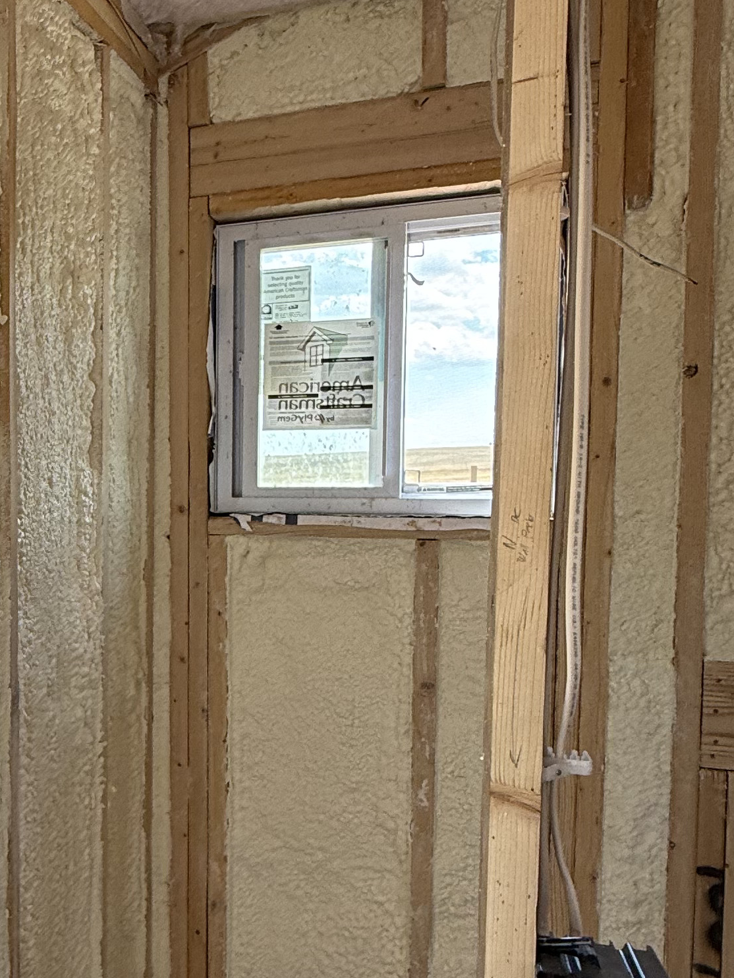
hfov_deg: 33.5
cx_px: -45
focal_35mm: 38
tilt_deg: -3.8
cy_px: 547
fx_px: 1074
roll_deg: -0.6
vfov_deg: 48.9
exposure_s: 1/126
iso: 50
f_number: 2.2
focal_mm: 2.22
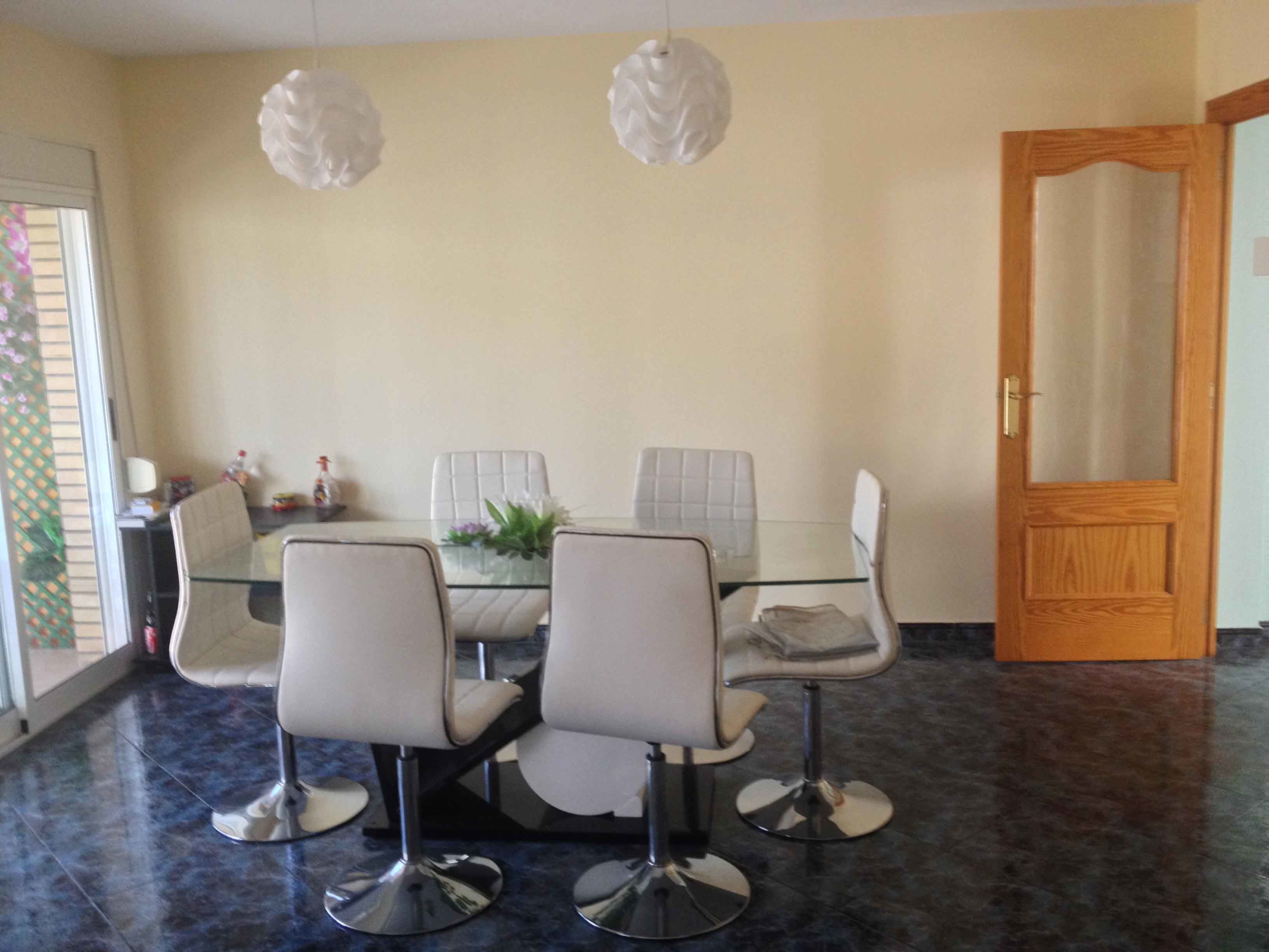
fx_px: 1283
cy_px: 476
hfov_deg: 52.6
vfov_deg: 40.7
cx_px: 634
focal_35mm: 35
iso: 160
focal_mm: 4.28
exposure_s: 1/20
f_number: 2.4
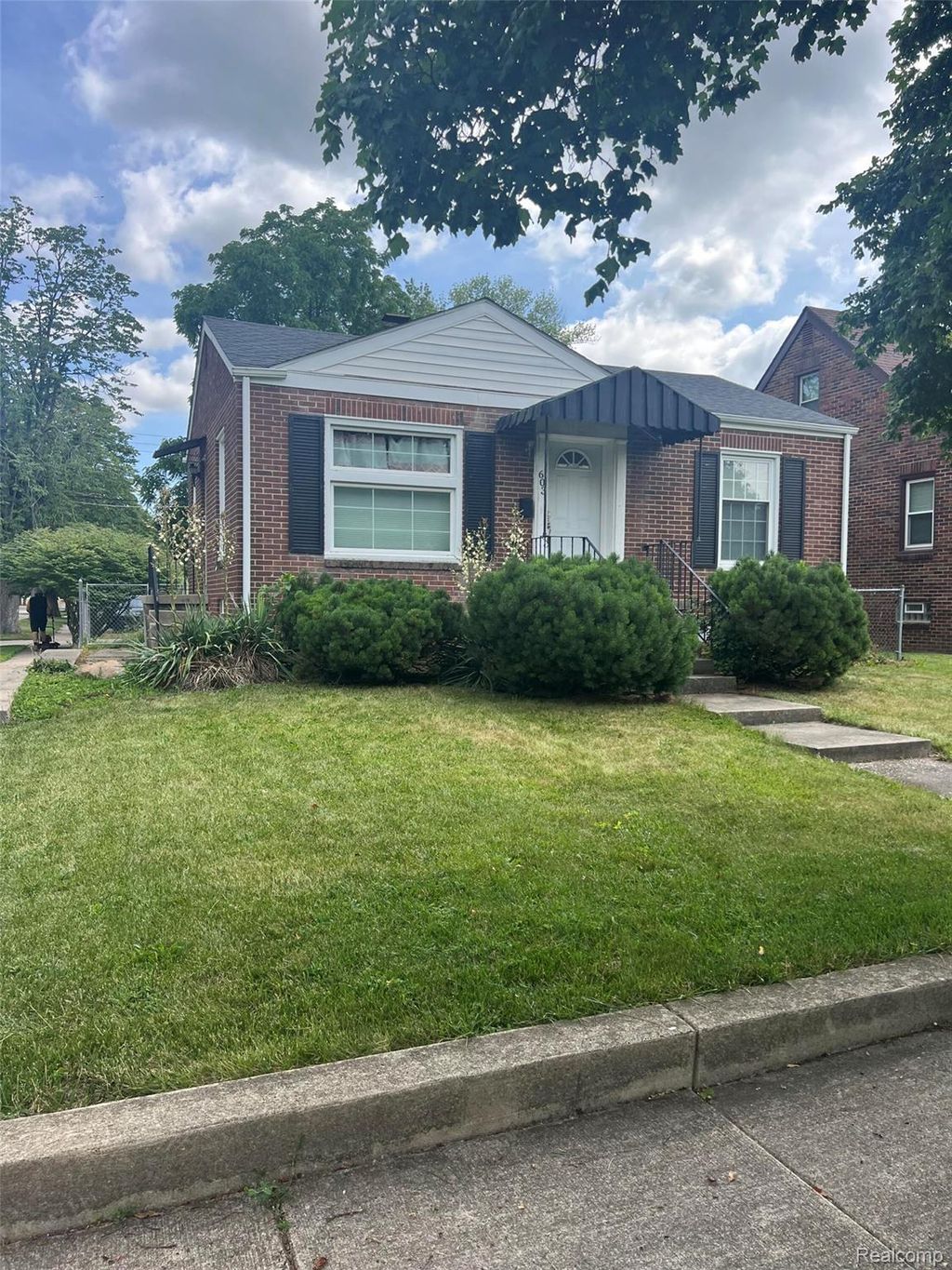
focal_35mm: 26
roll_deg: +0.2
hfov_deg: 53.1
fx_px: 953
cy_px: 635
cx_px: 476
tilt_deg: -3.0
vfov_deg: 67.3
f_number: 1.5
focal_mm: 5.7
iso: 50
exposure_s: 1/1575
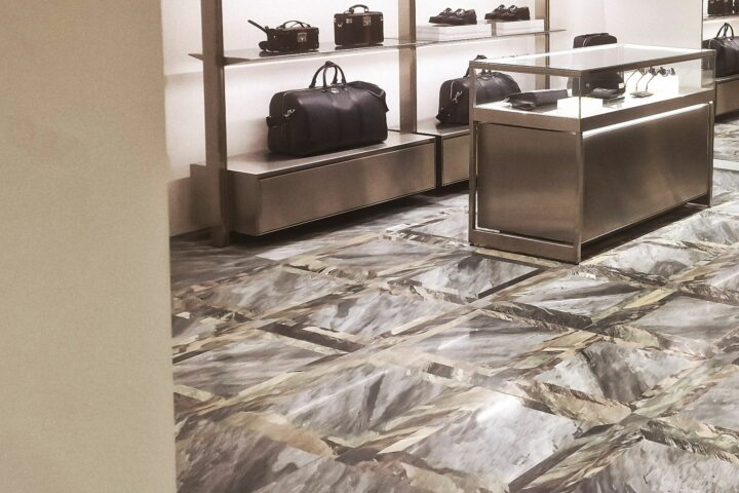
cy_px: 73
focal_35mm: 51
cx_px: 772
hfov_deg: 34.6
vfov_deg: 25.8
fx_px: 1047
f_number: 1.8
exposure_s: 1/180
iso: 80
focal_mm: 6.4
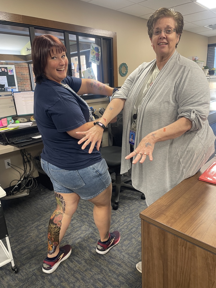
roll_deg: +2.8
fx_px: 216
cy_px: 144
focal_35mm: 26
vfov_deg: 67.3
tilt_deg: -16.7
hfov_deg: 53.1
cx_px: 108
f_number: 1.6
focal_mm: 4.2
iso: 100
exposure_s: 1/60
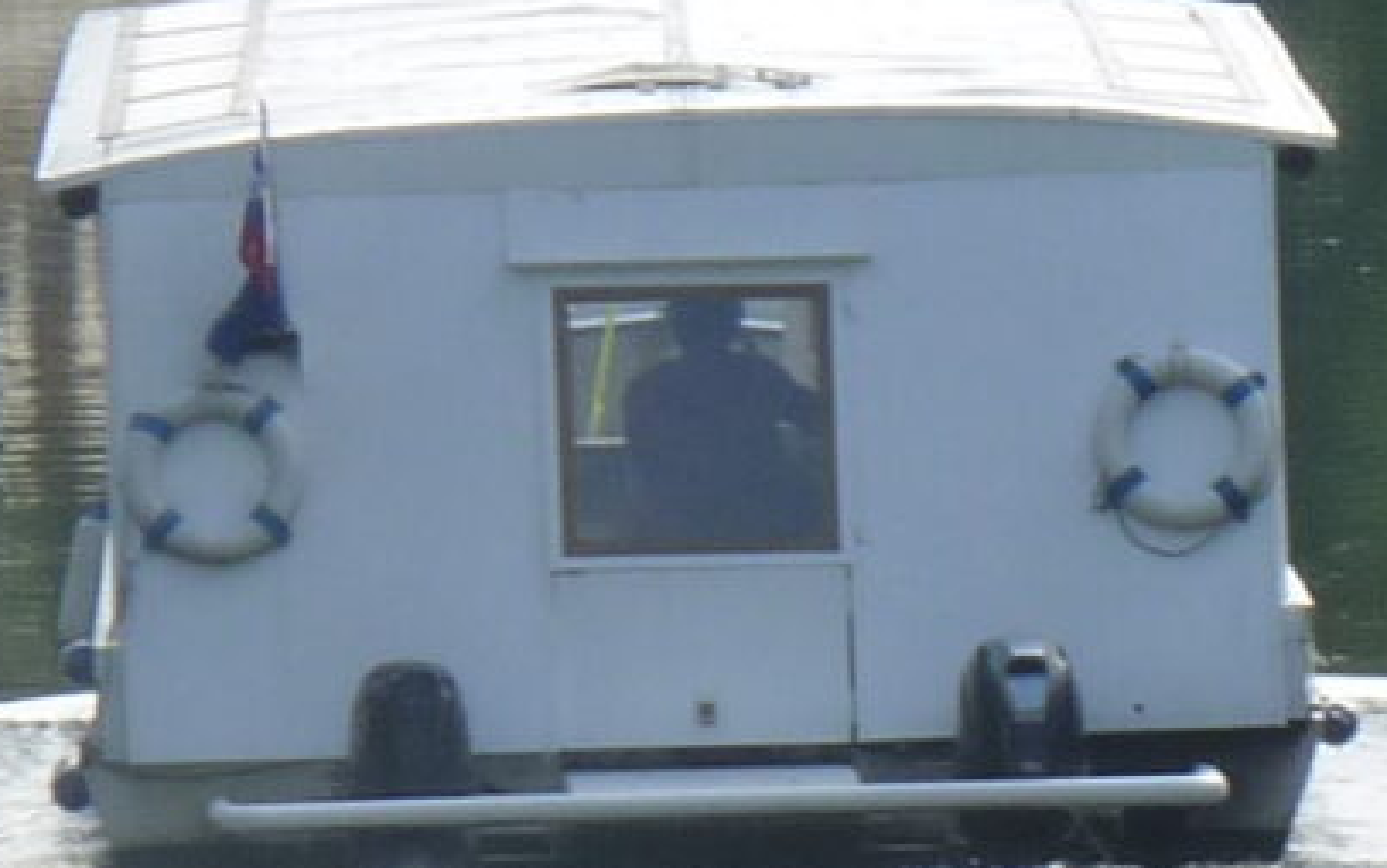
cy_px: -174
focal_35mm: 948
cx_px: 1753
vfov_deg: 1.4
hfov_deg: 2.2
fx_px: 35845
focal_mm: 25.2
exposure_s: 1/250
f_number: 5.6
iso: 125
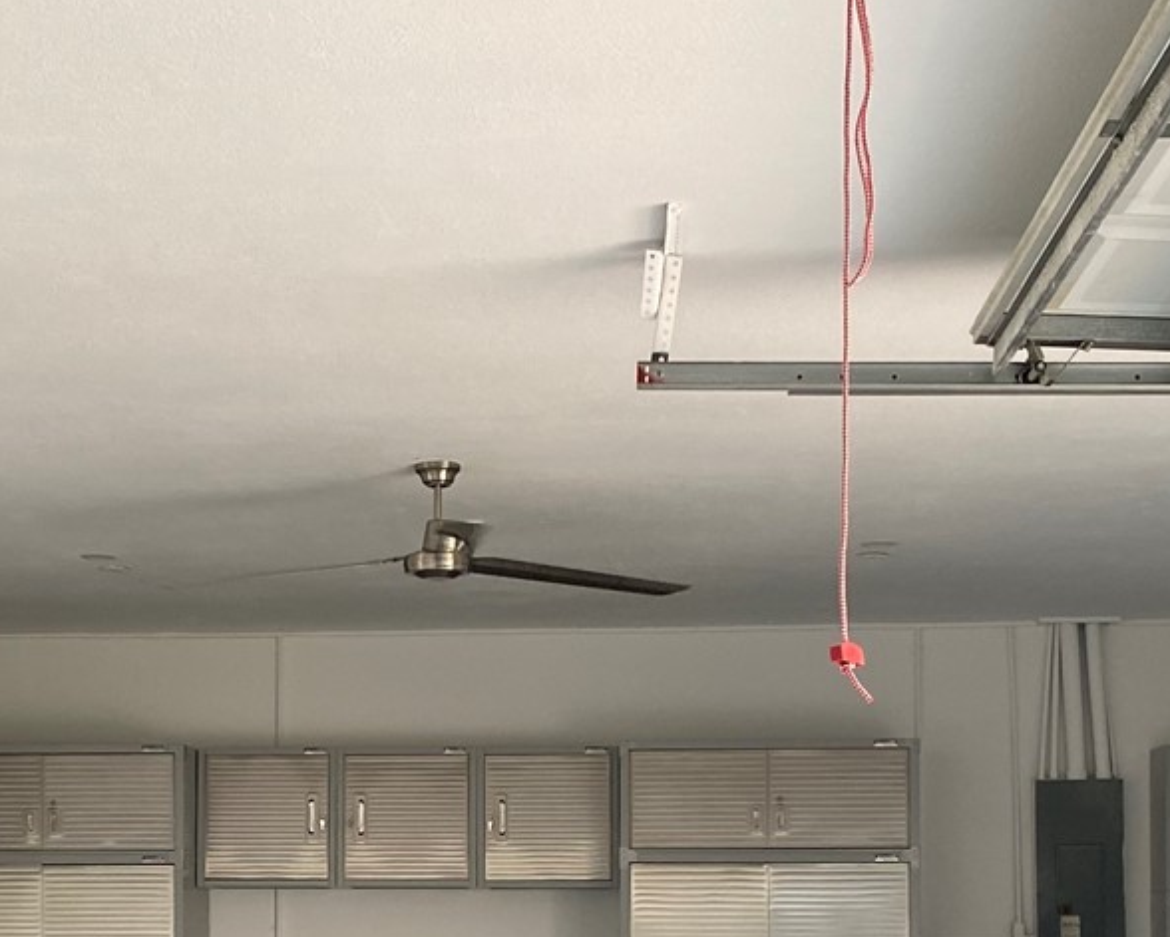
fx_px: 2390
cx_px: 412
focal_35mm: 69
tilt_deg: +2.5
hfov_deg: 27.4
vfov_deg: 21.6
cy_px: 865
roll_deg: +0.6
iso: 100
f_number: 1.8
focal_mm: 4.25
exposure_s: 1/121
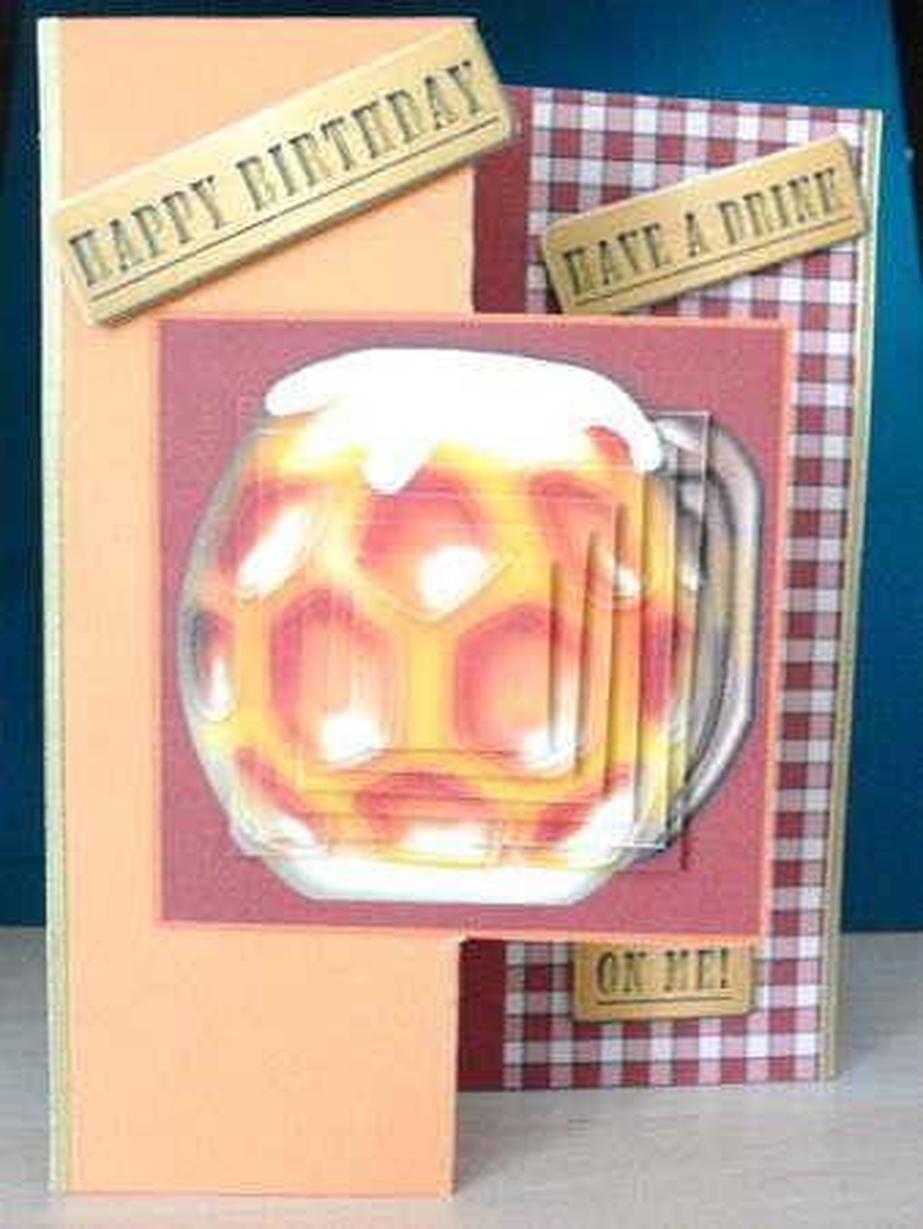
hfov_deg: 34.4
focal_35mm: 42
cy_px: 614
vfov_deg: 44.8
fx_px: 1492
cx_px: 462
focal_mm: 7.1
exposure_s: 1/15
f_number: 3.1
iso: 200
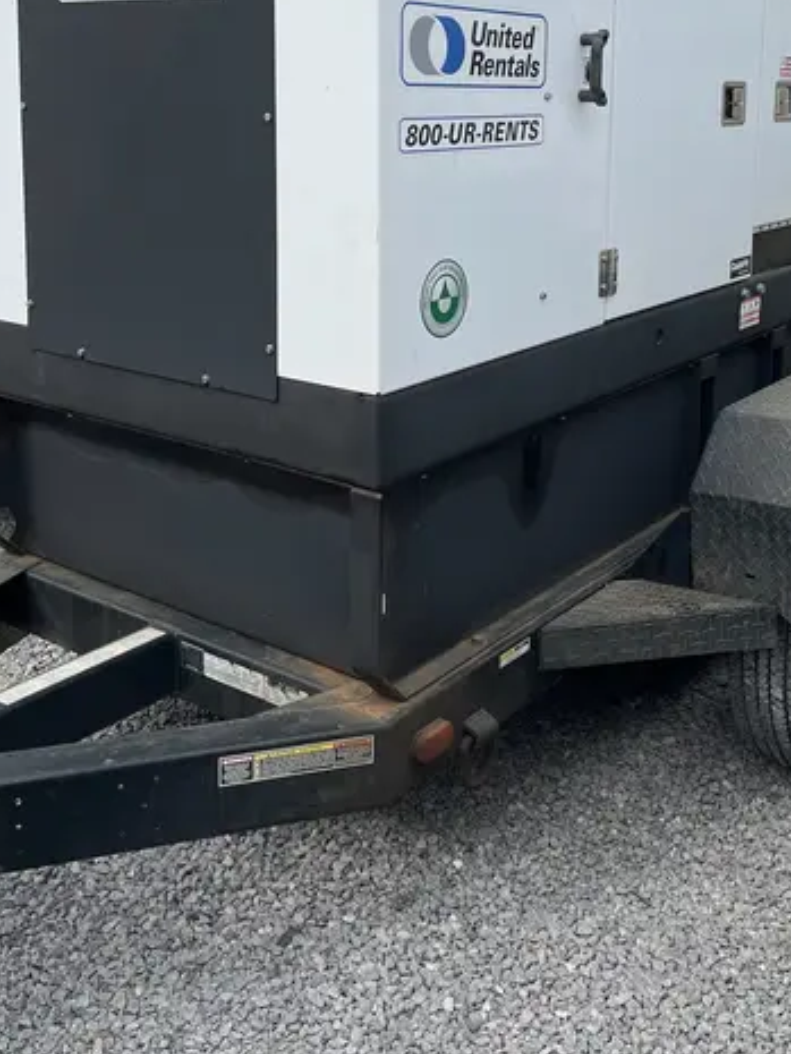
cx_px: 442
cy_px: 246
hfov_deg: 35.1
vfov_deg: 44.0
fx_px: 1249
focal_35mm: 41
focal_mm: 5.1
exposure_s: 1/3413
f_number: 1.6
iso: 50
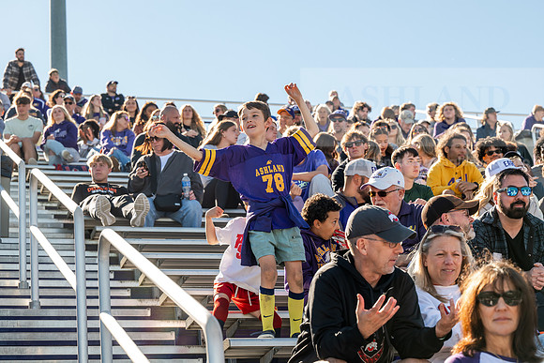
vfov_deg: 15.9
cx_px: 272
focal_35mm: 86
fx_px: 1300
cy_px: 182
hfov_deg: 23.6
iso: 640
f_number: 6.3
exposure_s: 1/640
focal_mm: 86
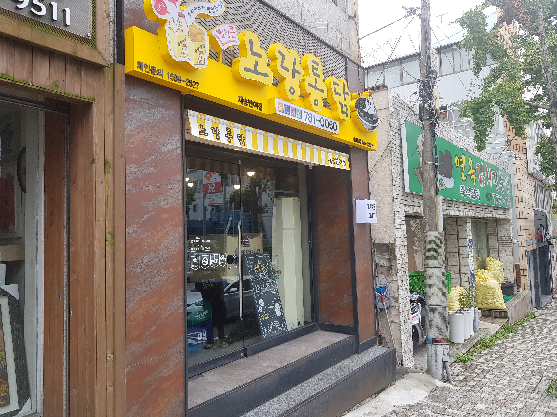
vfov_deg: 53.1
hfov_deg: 67.3
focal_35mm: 26
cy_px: 208
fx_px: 418
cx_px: 278
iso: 40
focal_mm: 4.3
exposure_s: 1/287
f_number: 1.7
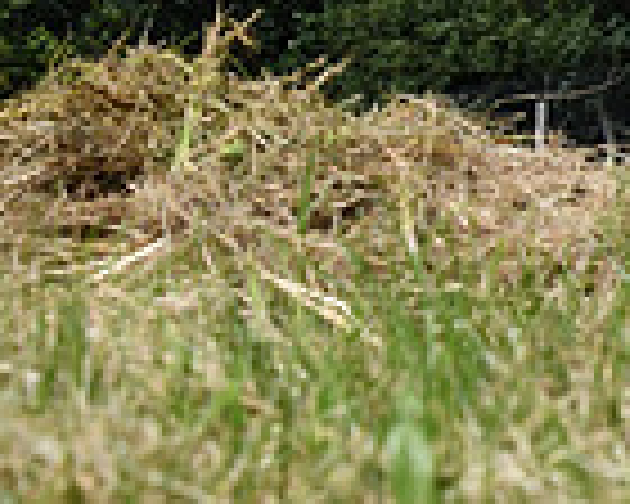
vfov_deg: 10.6
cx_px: 1179
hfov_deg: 12.4
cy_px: -295
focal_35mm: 140
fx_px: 2610
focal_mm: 24
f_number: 8
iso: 1400
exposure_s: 1/4000
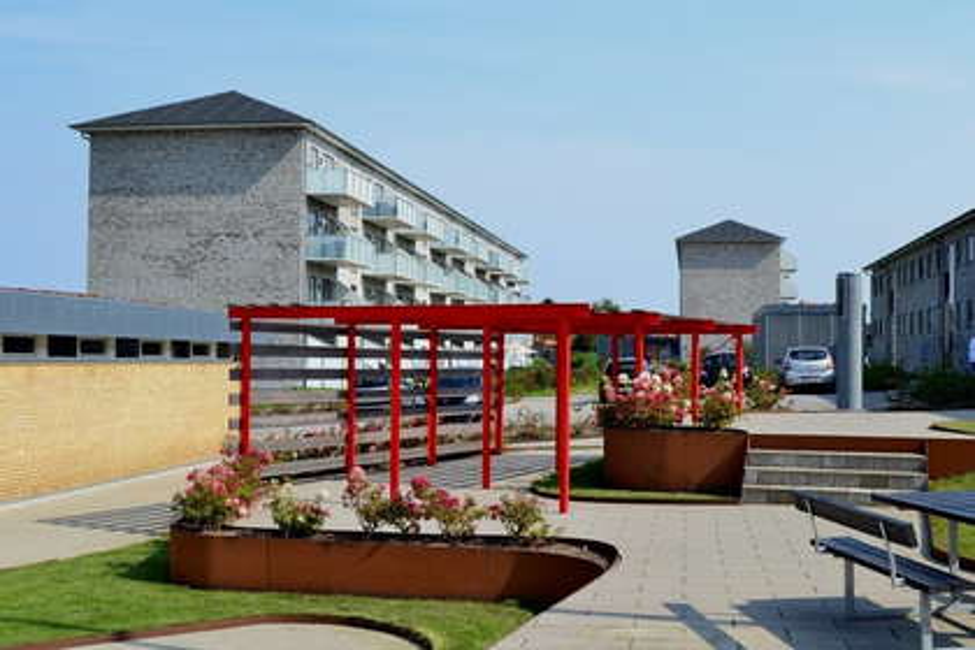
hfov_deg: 42.3
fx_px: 1259
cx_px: 488
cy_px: 325
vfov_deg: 28.9
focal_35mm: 46
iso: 400
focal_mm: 31
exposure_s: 1/320
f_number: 10
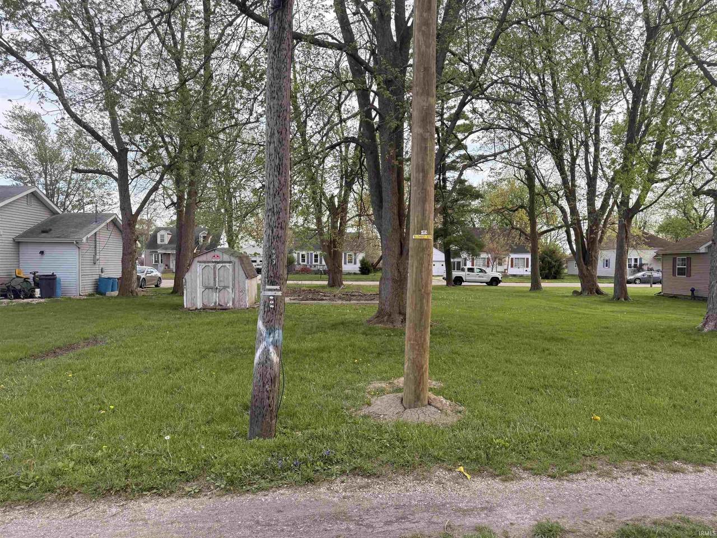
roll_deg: -0.4
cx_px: 358
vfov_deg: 56.8
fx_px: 497
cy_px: 269
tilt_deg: -0.2
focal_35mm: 24
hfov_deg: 71.6
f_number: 1.78
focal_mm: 6.76
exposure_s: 1/967
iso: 100
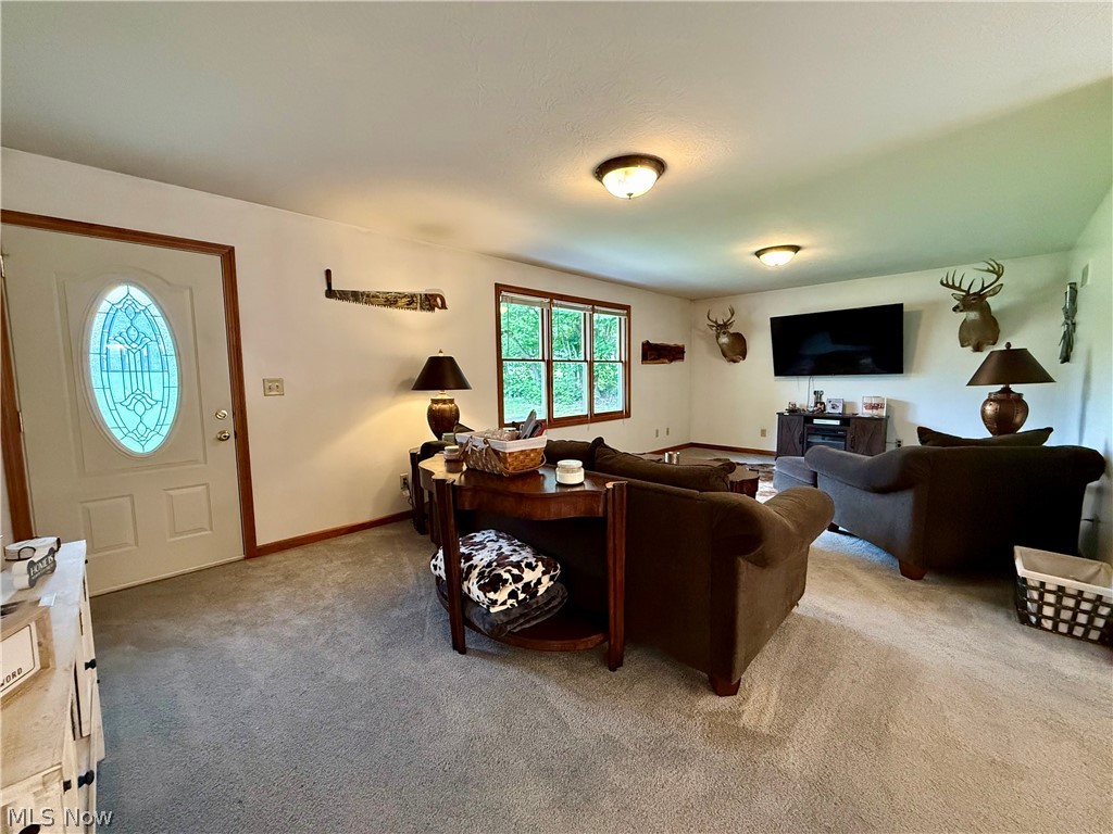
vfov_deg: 85.7
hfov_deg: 102.1
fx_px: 450
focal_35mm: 14
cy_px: 417
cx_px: 556
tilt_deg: -4.4
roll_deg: +1.0
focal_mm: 2.22
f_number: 2.2
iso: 640
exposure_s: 1/60
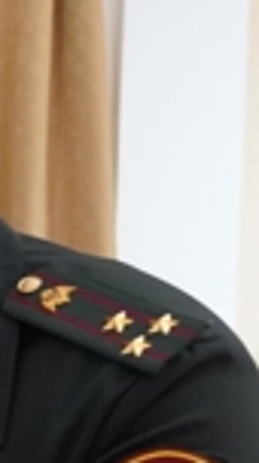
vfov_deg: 12.4
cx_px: -609
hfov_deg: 6.3
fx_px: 2097
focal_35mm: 171
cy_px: 518
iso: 5000
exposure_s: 1/160
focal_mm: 33
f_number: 4
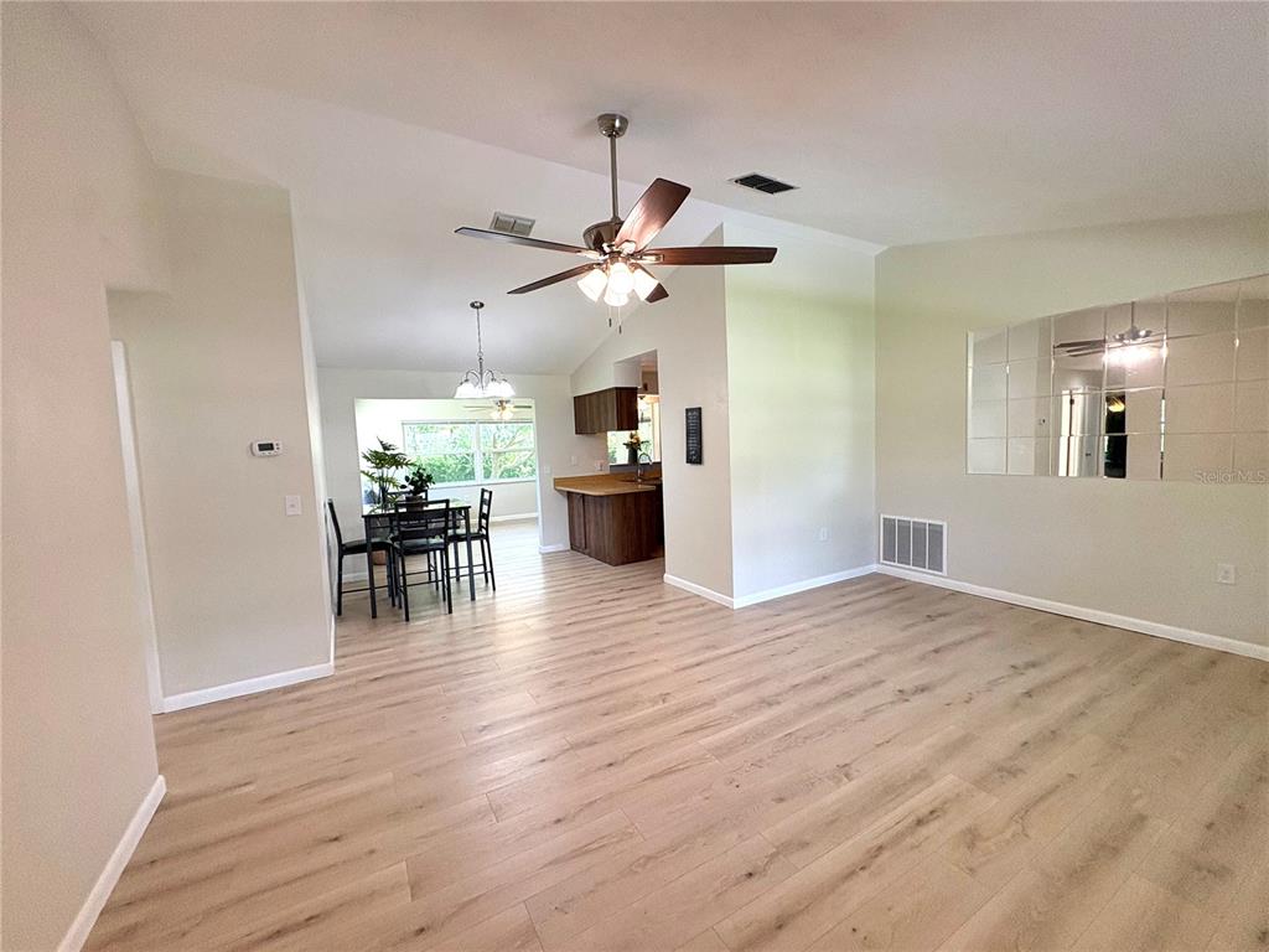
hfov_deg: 102.1
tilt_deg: -5.4
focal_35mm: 14
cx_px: 634
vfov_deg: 85.7
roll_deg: +2.6
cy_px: 476
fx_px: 513
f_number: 2.2
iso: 125
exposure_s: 1/120
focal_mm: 2.22
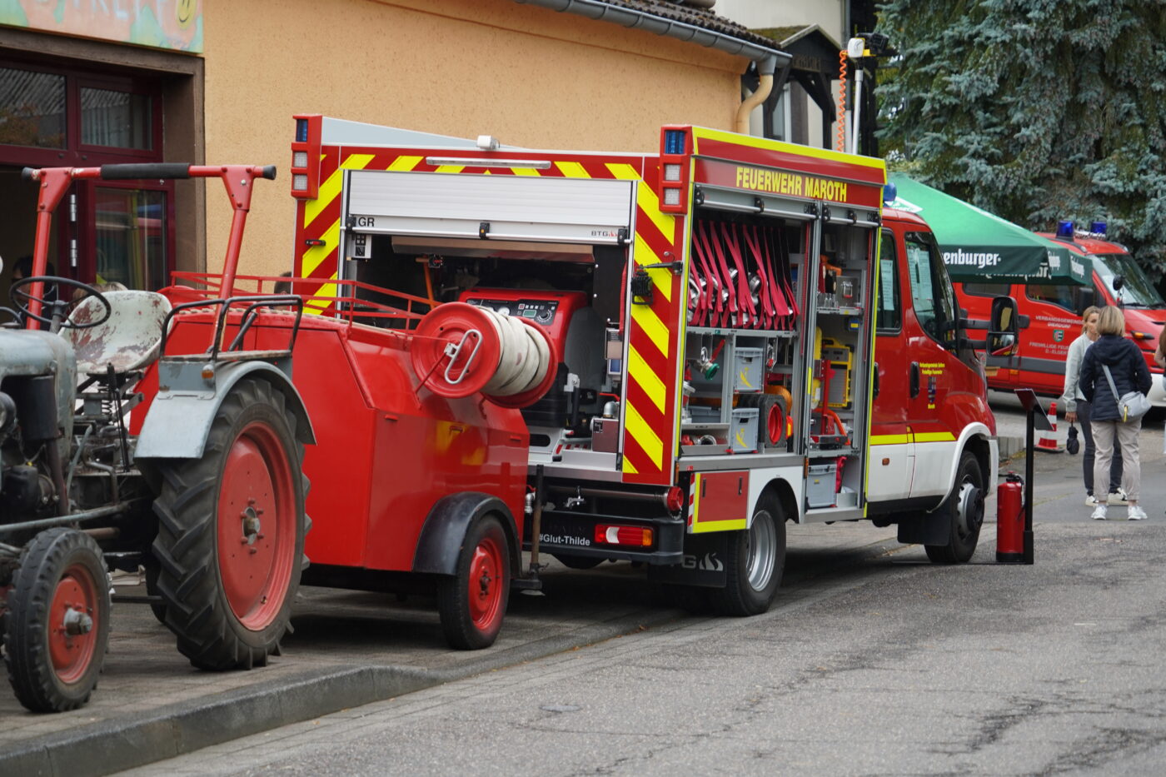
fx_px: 3400
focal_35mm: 105
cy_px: 388
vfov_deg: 13.0
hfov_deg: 19.5
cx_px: 583
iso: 320
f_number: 6.3
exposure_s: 1/160
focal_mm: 105
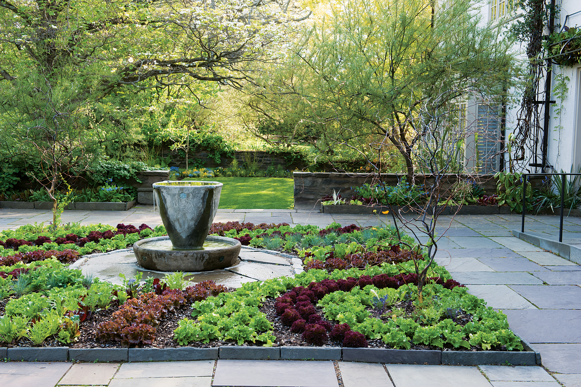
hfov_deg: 43.6
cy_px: 194
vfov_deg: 29.8
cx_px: 290
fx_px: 726
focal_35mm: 45
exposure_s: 1/20
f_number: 11
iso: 200
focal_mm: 45
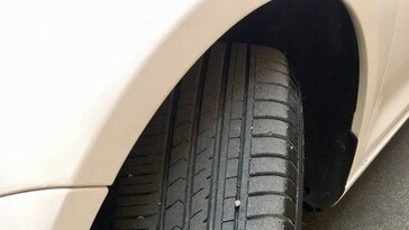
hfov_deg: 47.3
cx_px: 208
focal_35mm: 43
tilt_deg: -41.9
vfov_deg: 25.3
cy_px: 267
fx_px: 466
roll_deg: +2.6
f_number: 2.2
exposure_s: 1/33
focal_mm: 4.15
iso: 25
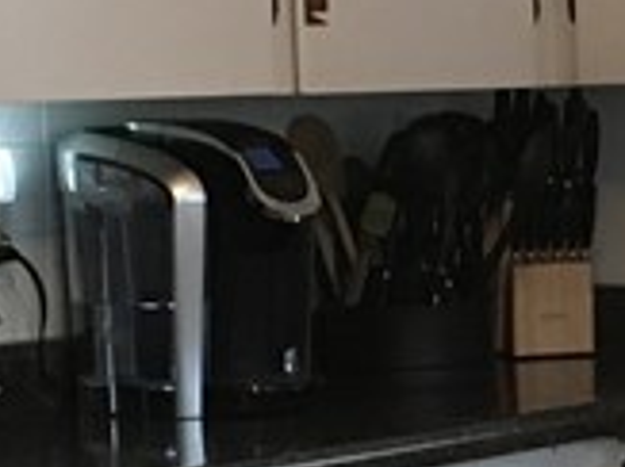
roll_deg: +1.9
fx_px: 3284
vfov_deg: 8.1
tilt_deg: -1.7
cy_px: 222
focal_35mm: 182
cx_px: 729
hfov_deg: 10.7
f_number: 2.2
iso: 200
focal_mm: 4.15
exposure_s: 1/20
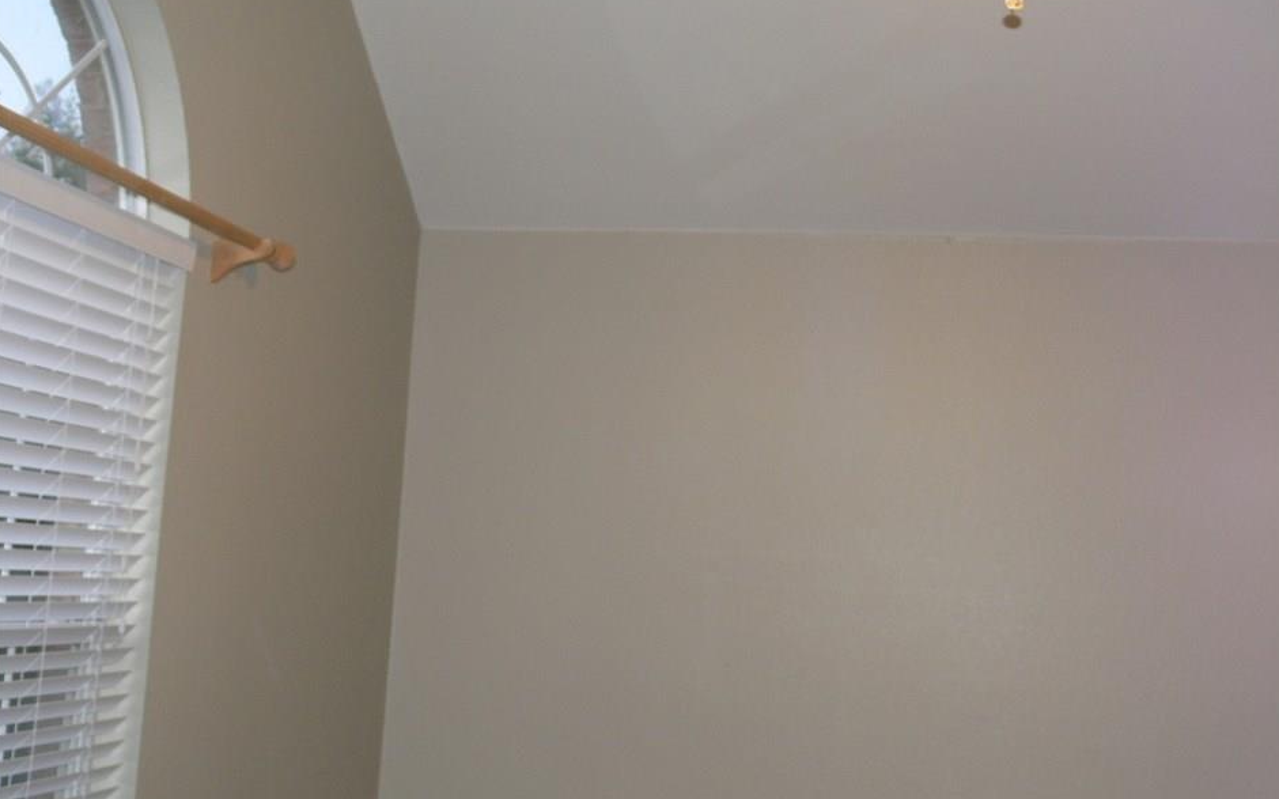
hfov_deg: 44.3
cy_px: 333
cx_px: 689
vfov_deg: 28.5
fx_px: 1568
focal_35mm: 45
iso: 100
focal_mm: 8.1
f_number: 2.8
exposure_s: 1/30
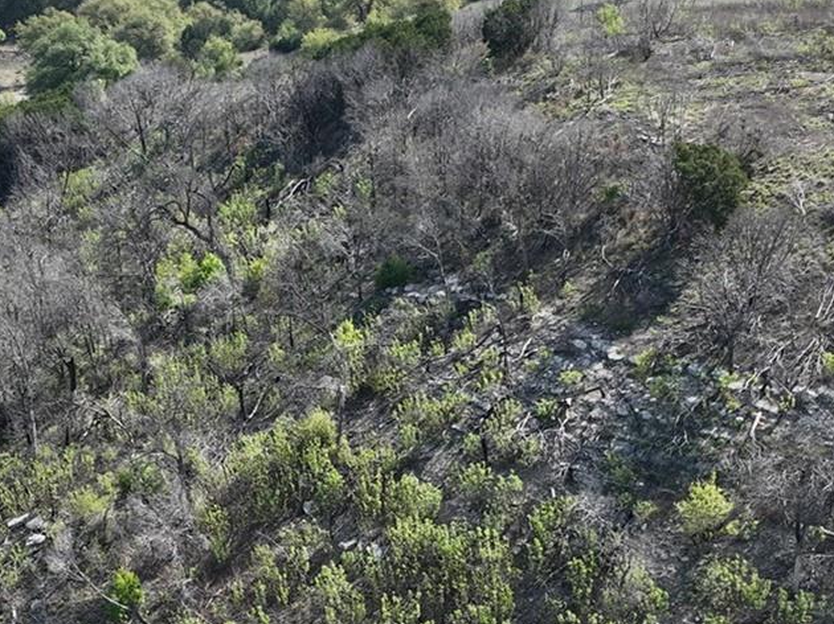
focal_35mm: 78
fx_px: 1879
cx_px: 99
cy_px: 672
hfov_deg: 24.4
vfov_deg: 18.2
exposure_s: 1/2000
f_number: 2.8
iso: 220
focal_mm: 12.29
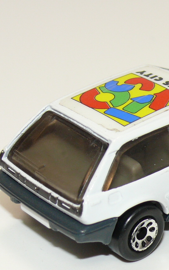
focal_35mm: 157
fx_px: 1157
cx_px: 175
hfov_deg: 8.3
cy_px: 133
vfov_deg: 13.3
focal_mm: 11.9
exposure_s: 1/30
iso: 100
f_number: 4
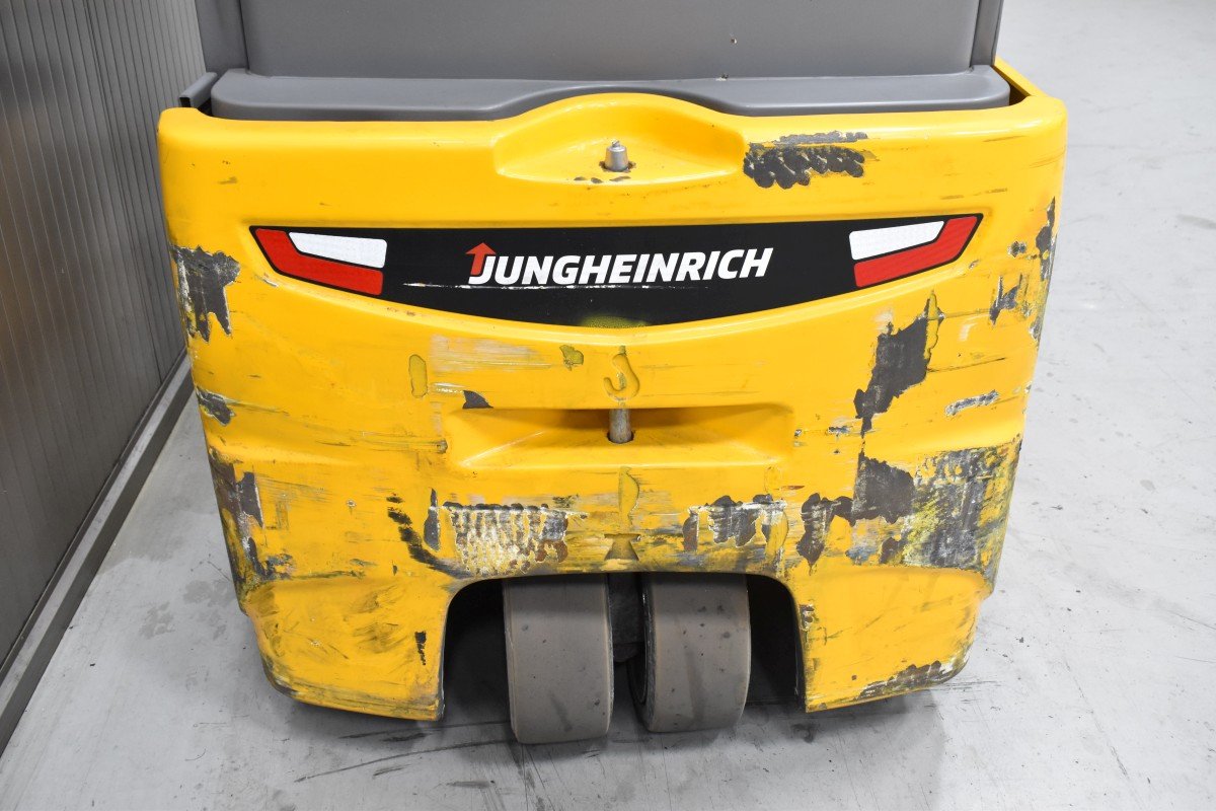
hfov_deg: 53.1
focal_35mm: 36
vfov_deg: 36.9
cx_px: 608
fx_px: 1216
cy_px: 406
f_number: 5
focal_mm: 24
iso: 1600
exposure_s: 1/30
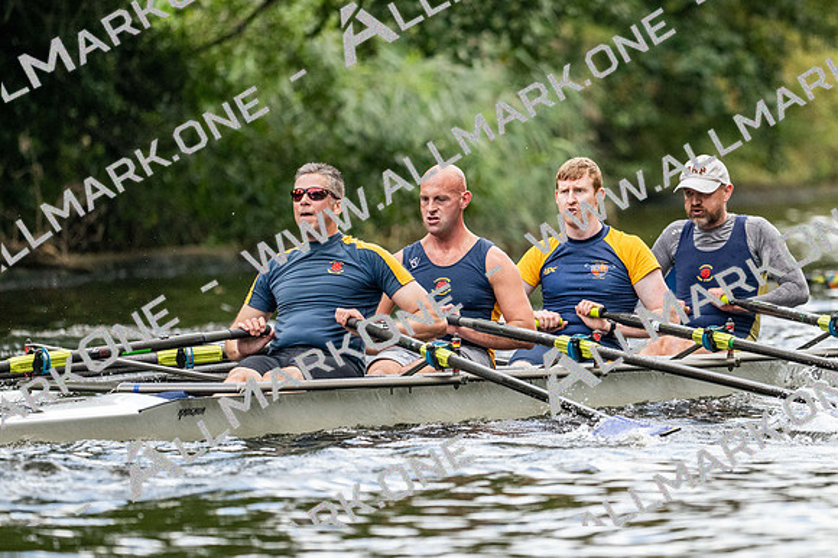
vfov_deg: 2.3
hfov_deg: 3.4
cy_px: 279
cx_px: 419
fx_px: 13961
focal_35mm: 600
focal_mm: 400
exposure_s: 1/2500
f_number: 4.5
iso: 1400
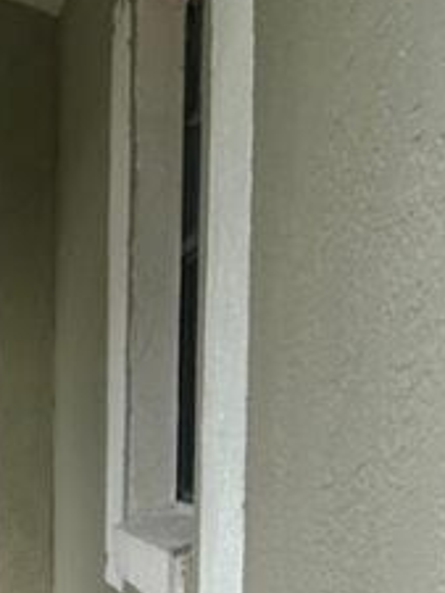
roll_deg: +0.3
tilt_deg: -7.6
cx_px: -282
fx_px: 1867
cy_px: 677
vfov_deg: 17.3
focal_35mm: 109
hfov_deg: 12.7
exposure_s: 1/1241
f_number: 1.78
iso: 80
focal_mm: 6.86
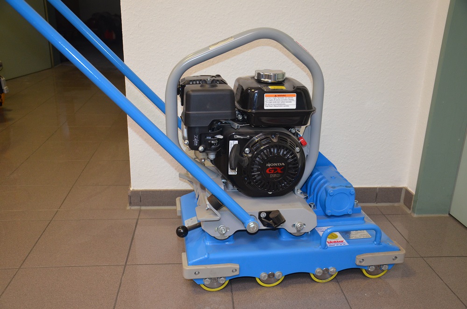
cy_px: 154
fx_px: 466
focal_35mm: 36
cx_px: 234
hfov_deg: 53.2
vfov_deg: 36.7
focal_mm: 24
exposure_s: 1/60
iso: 1000
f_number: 3.8
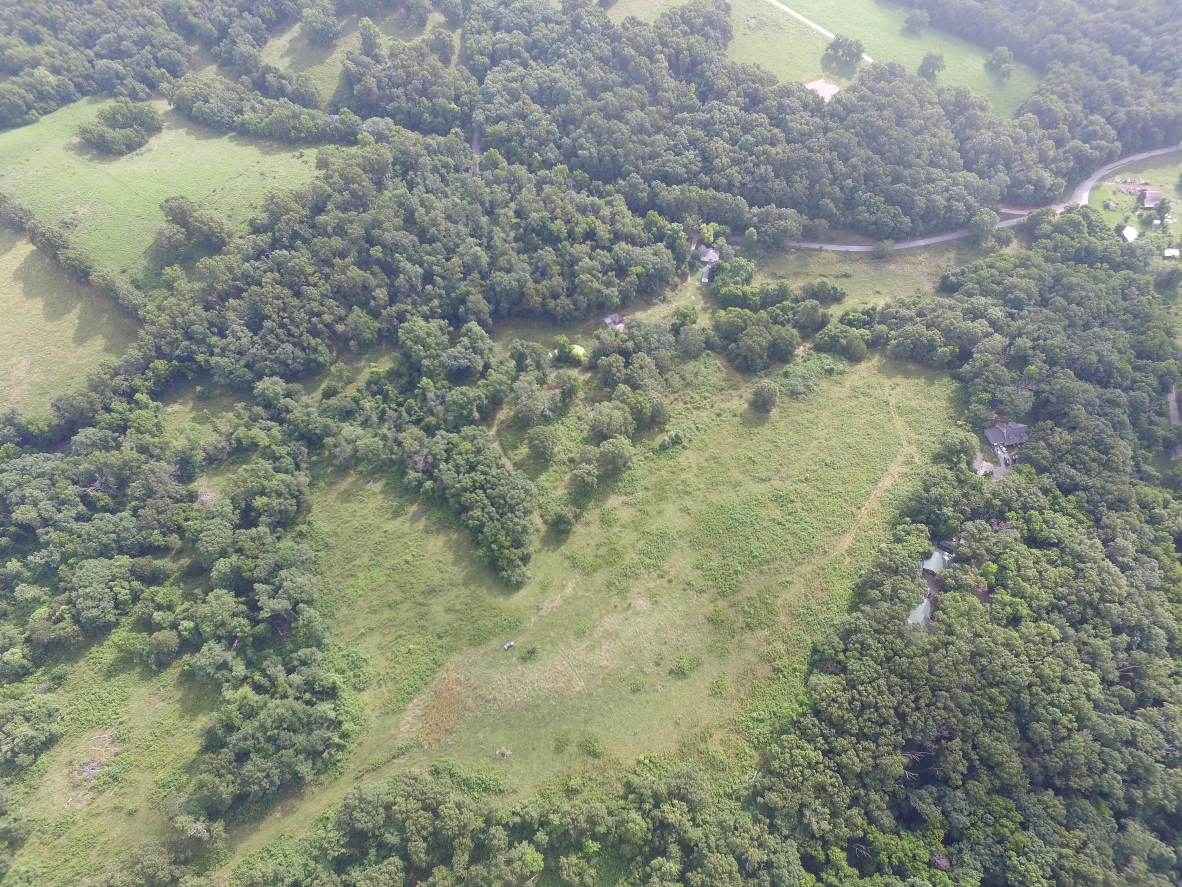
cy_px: 444
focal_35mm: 20
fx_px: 683
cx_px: 591
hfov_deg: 81.7
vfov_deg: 66.0
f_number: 2.8
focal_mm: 3.61
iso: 100
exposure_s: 1/163
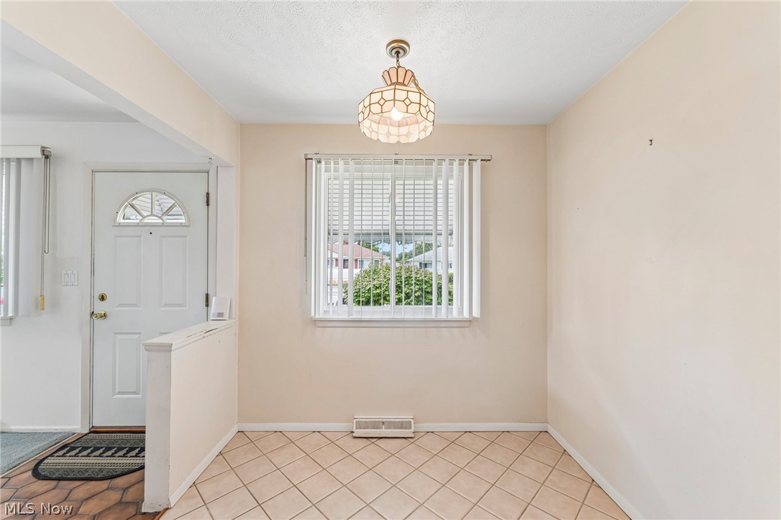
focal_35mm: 14
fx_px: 304
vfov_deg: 81.2
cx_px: 390
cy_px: 260
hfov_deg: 104.3
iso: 200
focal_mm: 14
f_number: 5.6
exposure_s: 1/20
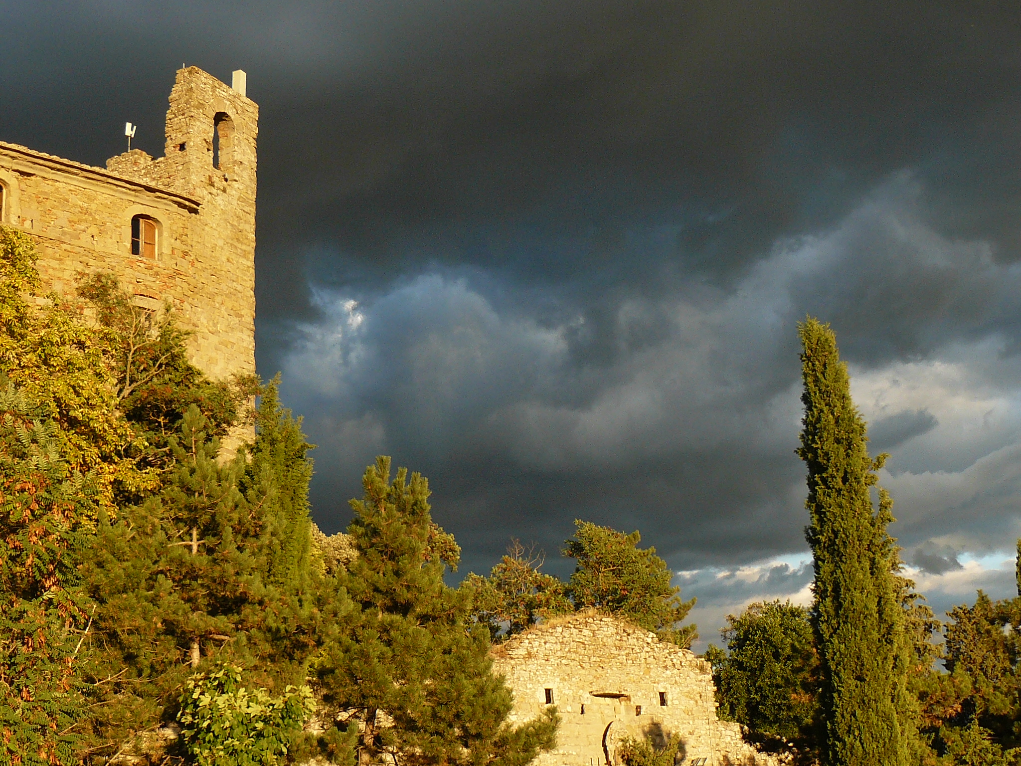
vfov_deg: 26.1
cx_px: 510
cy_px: 383
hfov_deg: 34.3
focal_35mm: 56
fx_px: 1652
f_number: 4
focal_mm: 6.1
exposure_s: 1/200
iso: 100
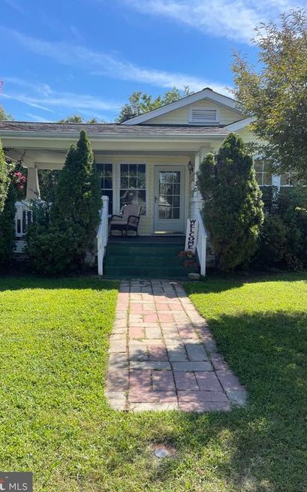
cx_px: 139
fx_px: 362
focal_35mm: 27
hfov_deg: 45.9
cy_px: 248
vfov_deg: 68.4
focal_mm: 5.1
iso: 32
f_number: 1.6
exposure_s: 1/2165
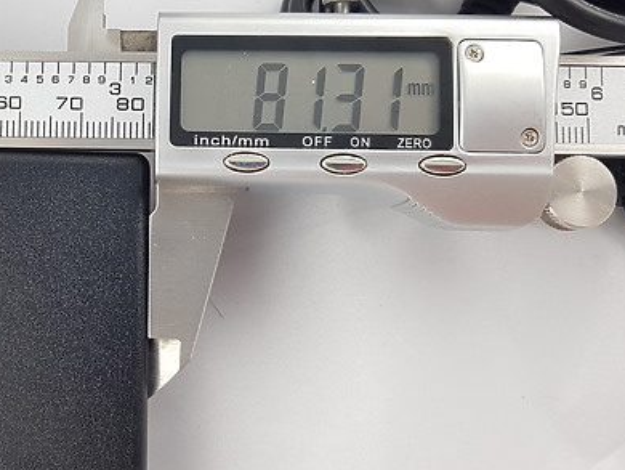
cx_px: 98
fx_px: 867
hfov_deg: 37.7
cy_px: 201
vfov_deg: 30.3
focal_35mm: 48
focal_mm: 4.3
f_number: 1.7
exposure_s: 1/120
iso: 80
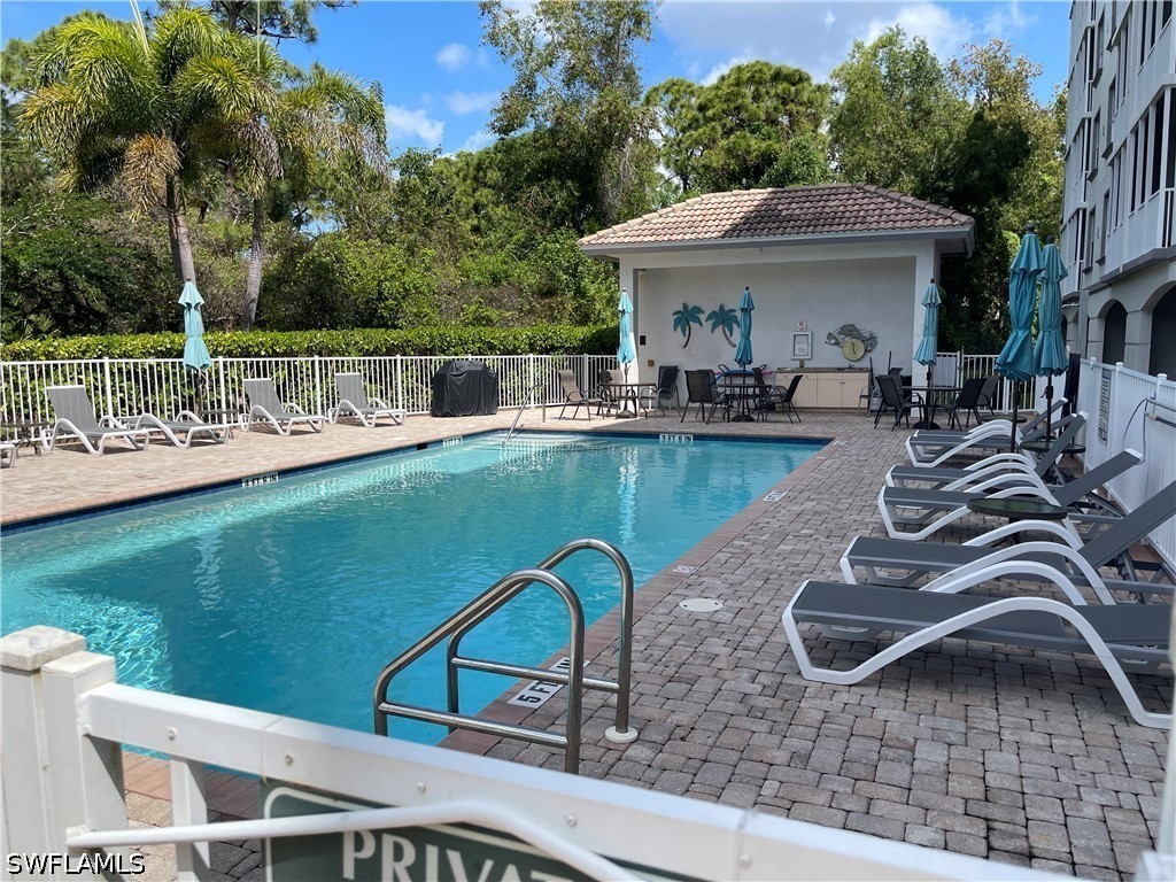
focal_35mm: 25
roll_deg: +0.4
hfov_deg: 69.4
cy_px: 441
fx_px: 849
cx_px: 588
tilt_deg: -6.5
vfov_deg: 54.9
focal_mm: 5.1
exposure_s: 1/2924
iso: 32
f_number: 1.6
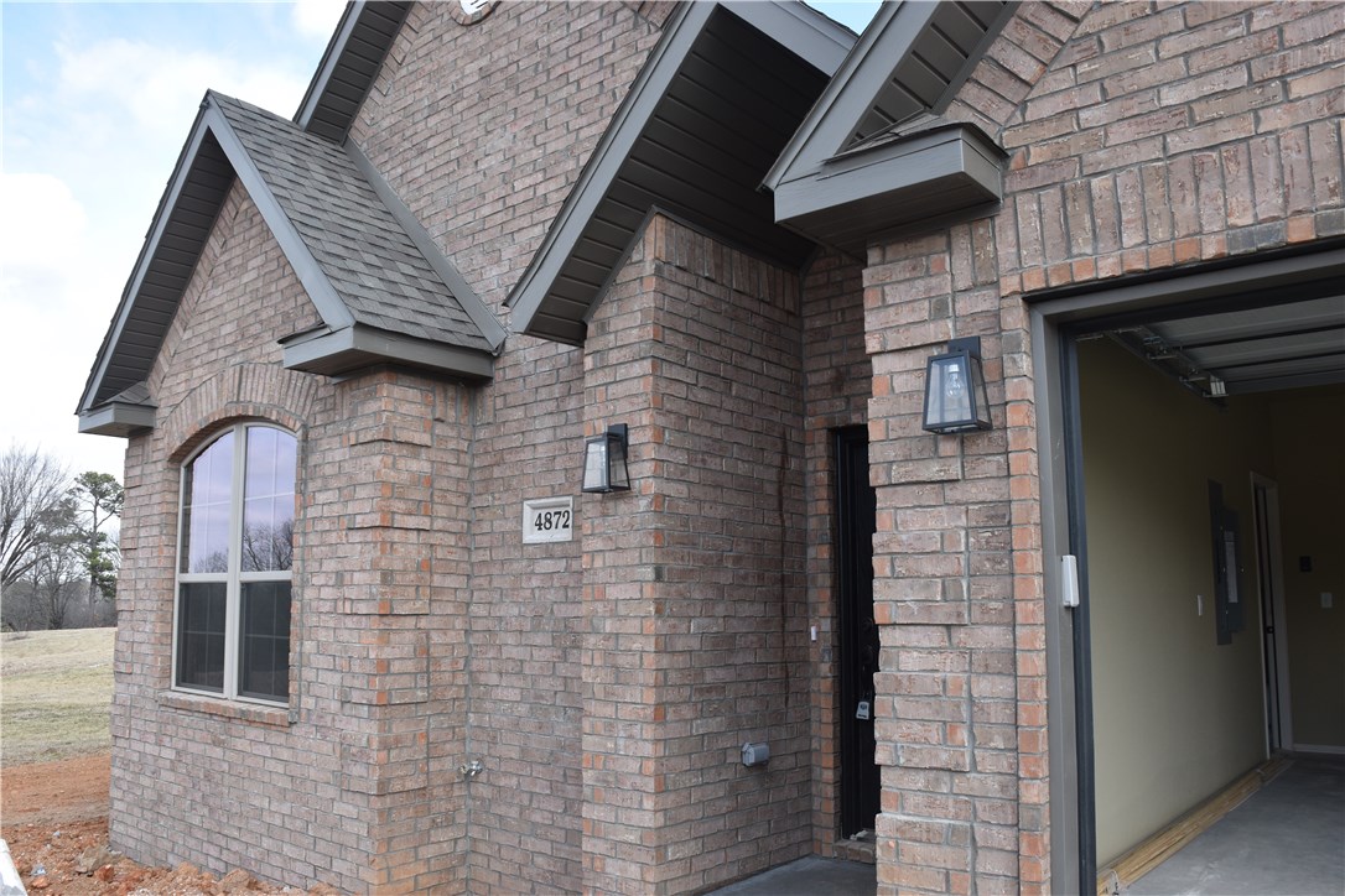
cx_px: 672
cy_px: 448
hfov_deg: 67.4
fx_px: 1009
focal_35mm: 27
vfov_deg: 47.9
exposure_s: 1/250
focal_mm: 18
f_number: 8
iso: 200
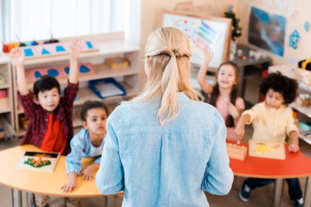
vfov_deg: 19.5
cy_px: 104
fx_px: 605
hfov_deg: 28.8
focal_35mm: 70
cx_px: 156
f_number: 3.5
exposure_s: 1/200
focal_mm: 70
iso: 160
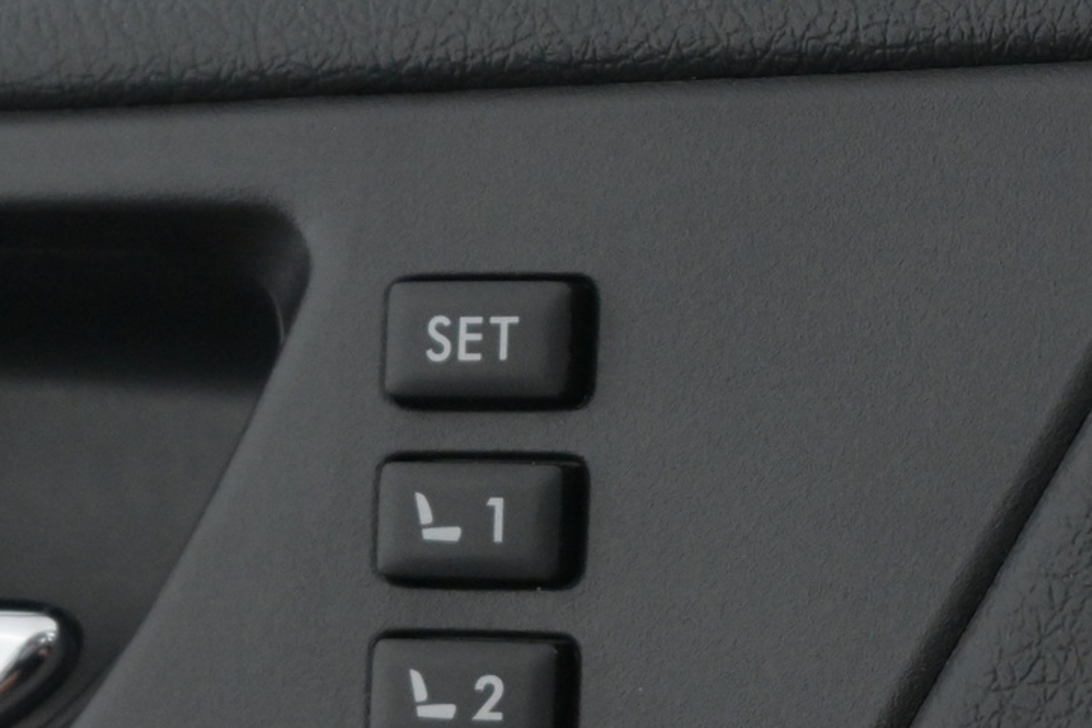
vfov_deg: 8.2
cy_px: 482
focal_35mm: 168
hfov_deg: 12.2
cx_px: 471
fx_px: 5096
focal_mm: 50
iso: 4500
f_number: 6.3
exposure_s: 1/80
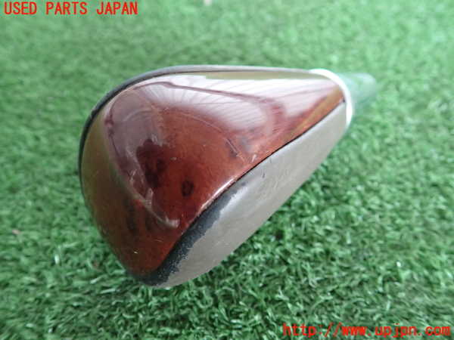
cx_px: 227
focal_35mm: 30
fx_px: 393
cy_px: 170
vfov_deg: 46.8
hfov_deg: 60.0
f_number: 2.3
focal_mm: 5.4
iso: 320
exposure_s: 1/30
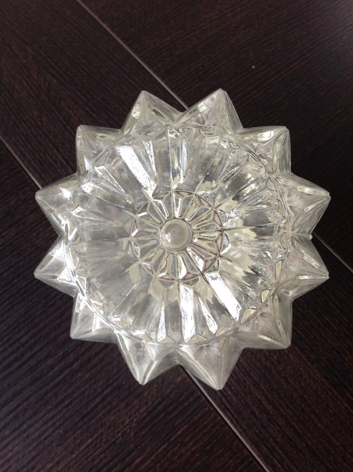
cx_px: 176
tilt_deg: -68.0
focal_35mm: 35
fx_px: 477
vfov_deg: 52.7
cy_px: 236
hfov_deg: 40.6
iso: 80
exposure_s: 1/15
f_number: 2.4
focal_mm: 4.28
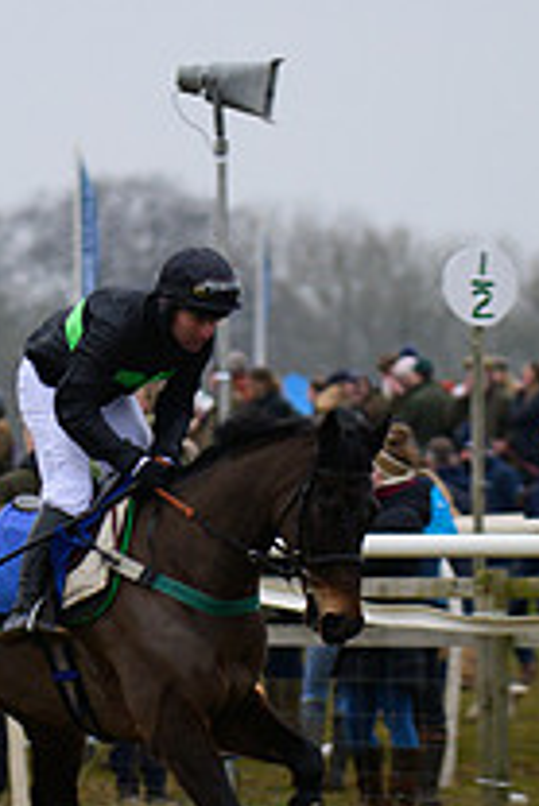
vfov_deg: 4.8
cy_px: 450
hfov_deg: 3.2
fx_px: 9663
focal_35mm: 431
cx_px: 35
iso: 1250
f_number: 4
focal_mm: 155
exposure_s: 1/250
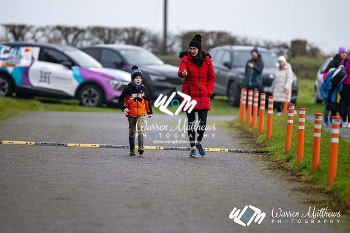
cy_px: 116
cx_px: 175
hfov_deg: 4.6
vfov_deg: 3.1
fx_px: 4372
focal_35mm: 450
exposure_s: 1/1600
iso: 450
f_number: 2.8
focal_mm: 300
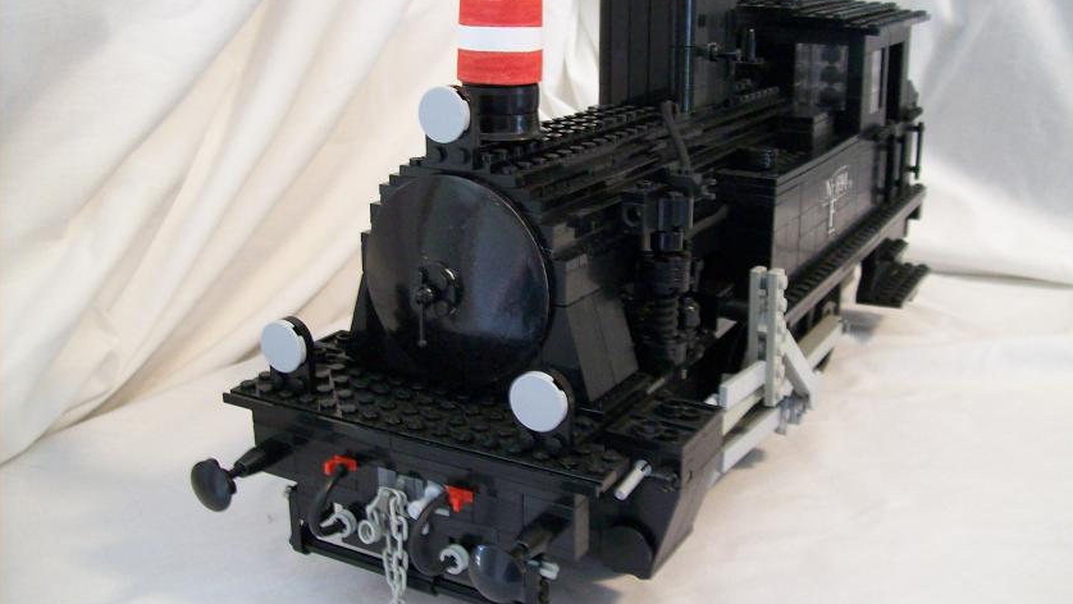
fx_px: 1138
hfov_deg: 50.5
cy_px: 248
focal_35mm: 40
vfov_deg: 29.7
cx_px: 546
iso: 174
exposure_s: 1/8
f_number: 2.7
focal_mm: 6
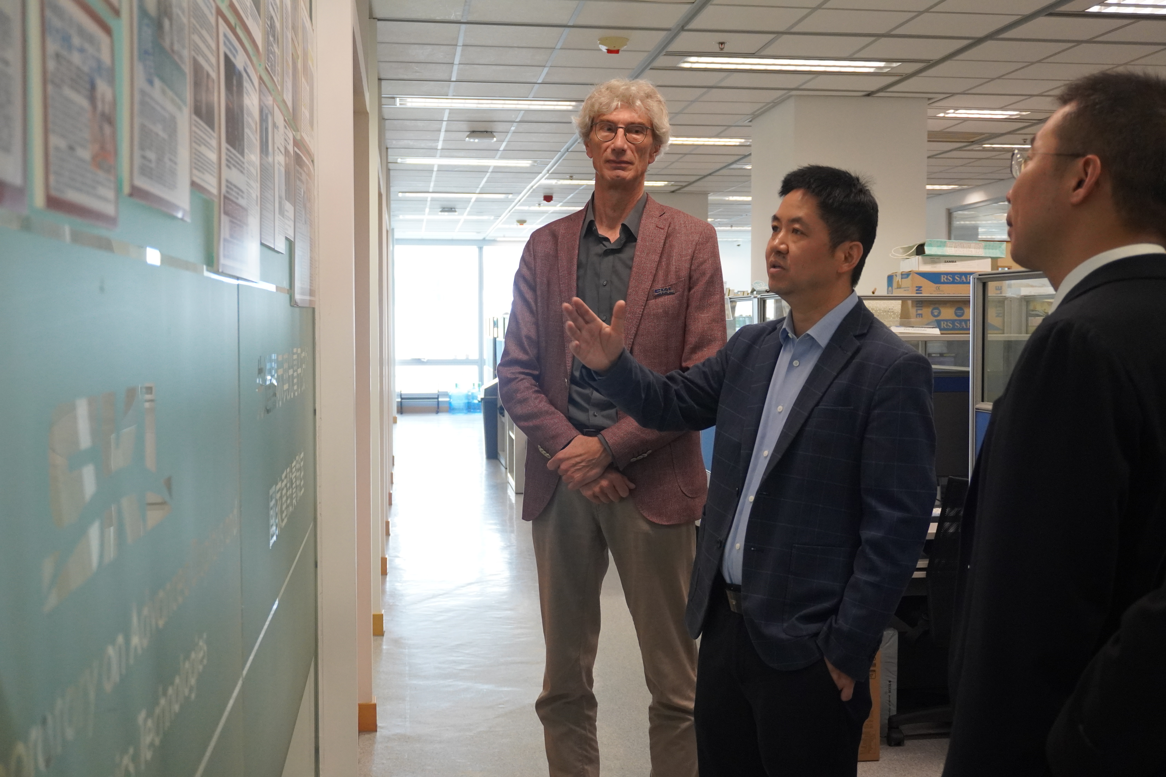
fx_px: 1312
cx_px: 583
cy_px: 388
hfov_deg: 47.9
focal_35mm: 40
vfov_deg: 33.0
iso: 2000
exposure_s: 1/160
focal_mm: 27
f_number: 4.5
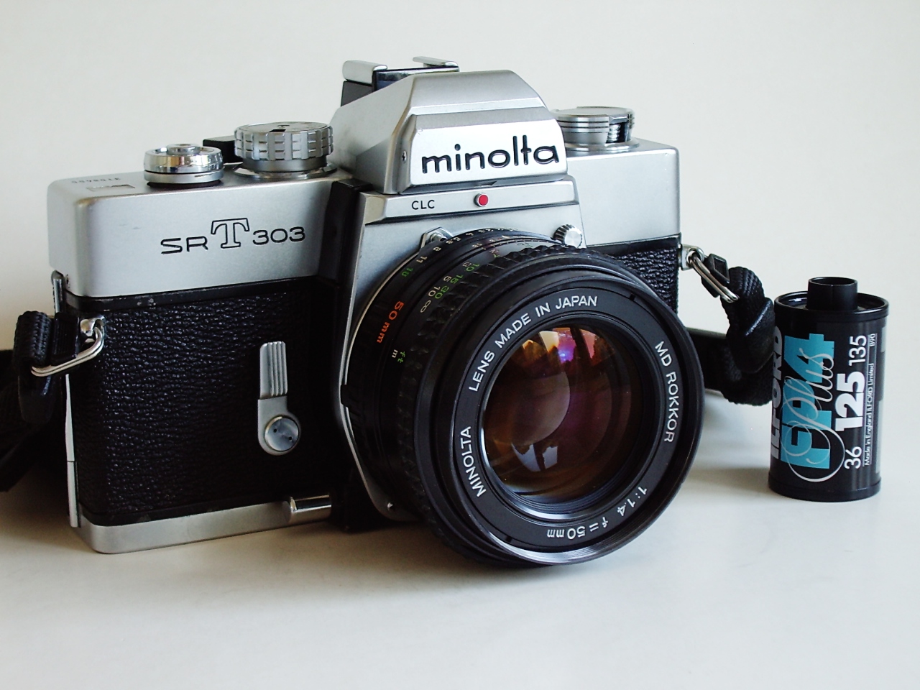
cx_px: 460
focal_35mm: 74
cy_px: 345
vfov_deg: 19.9
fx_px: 1967
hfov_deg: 26.3
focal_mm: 12.2
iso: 100
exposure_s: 1/13
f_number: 3.9
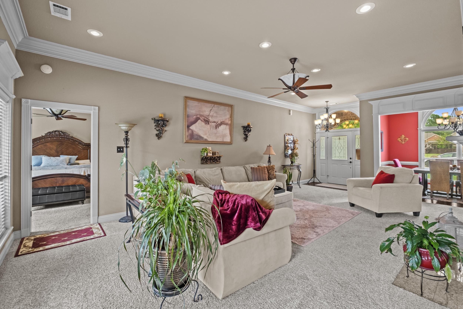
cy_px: 154
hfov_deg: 100.4
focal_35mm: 15
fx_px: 193
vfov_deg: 77.3
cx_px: 232
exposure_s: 1/1.25
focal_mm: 10
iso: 400
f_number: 7.1
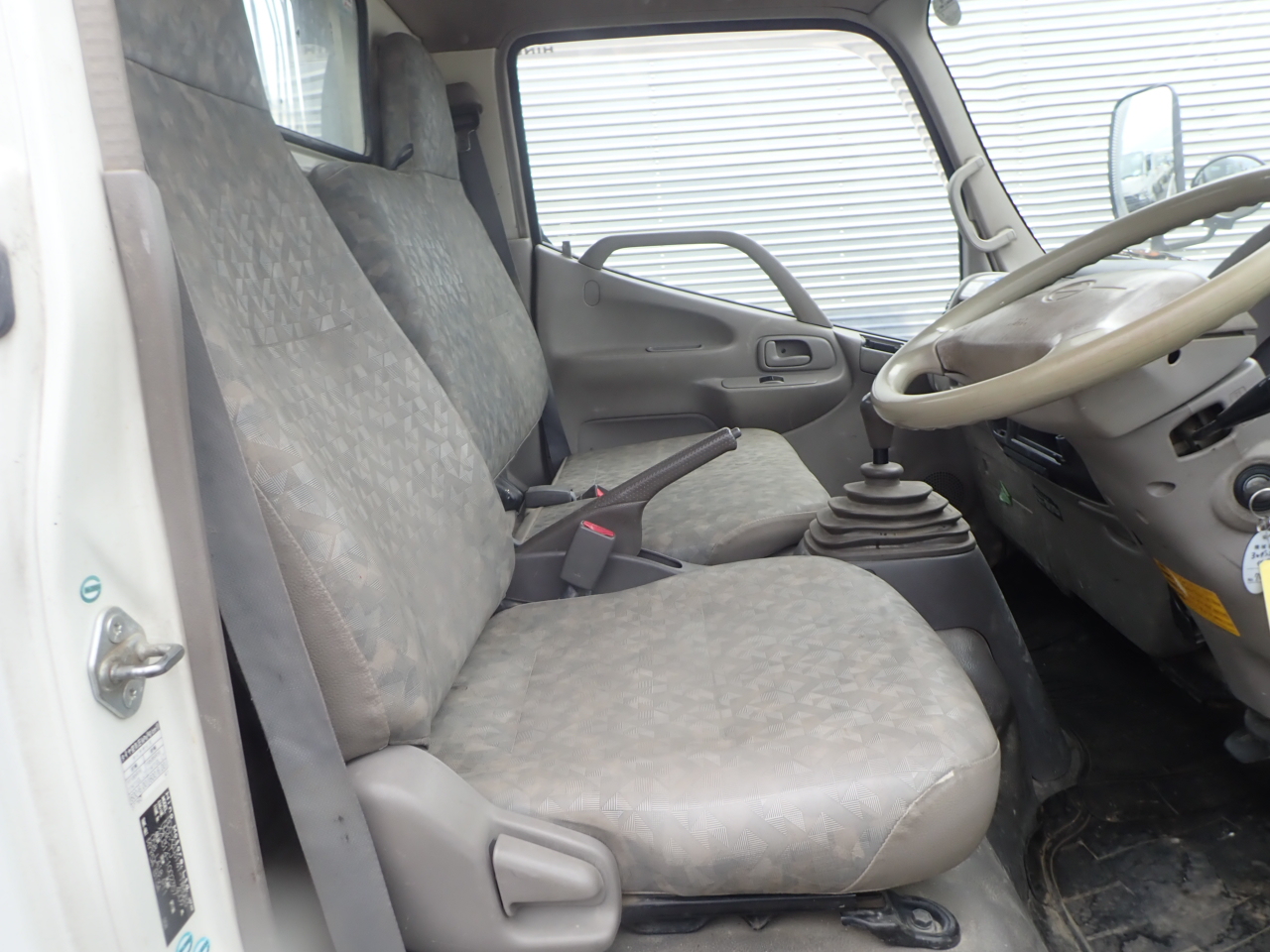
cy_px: 476
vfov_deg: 54.9
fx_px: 917
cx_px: 635
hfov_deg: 69.4
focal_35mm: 25
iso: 100
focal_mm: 4.5
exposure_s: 1/160
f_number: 2.8
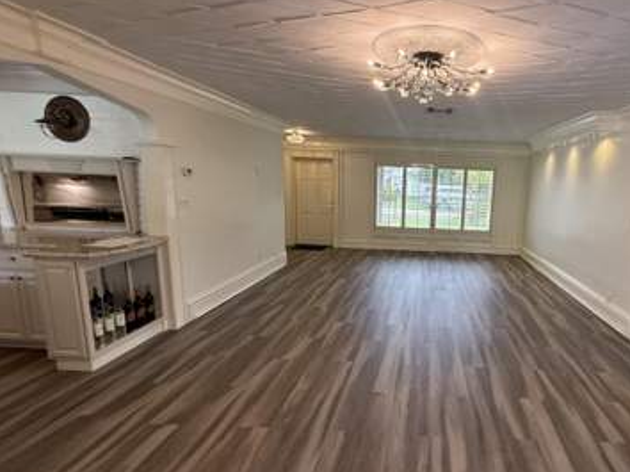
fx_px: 346
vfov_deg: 68.6
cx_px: 424
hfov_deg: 81.6
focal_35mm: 19
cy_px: 240
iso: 125
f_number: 2.2
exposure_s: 1/99
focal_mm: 2.22
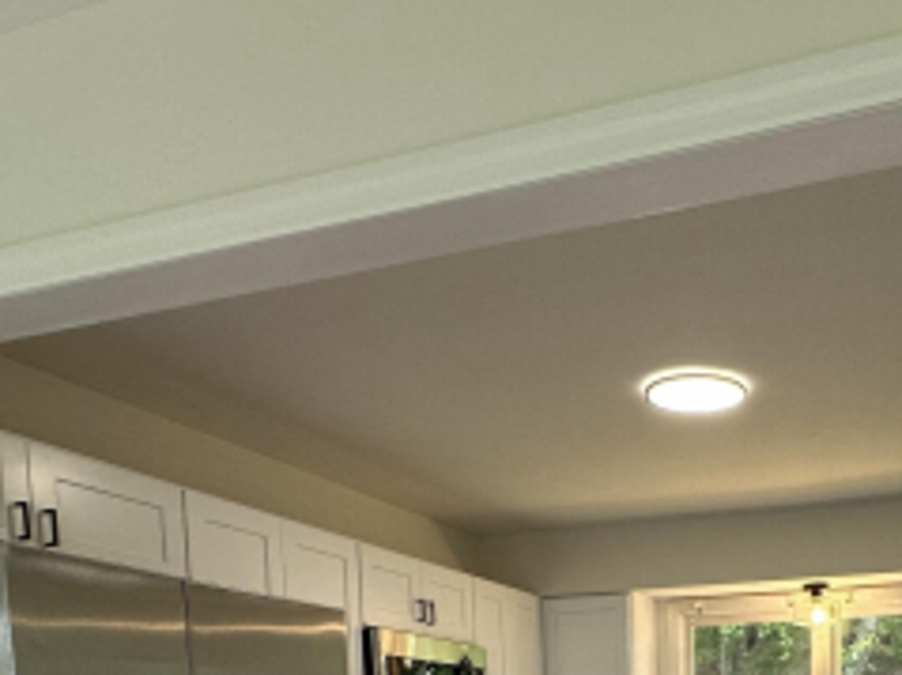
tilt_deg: -7.0
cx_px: 700
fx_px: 1016
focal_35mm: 39
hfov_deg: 45.8
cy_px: 875
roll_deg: +0.7
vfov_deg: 29.6
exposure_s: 1/120
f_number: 2.2
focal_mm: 2.22
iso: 100
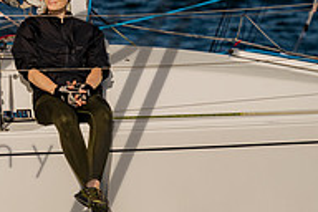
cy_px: 29
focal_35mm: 559
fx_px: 4937
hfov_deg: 3.7
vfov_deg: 2.5
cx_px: -20
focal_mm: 185
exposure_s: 1/2500
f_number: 6.3
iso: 400
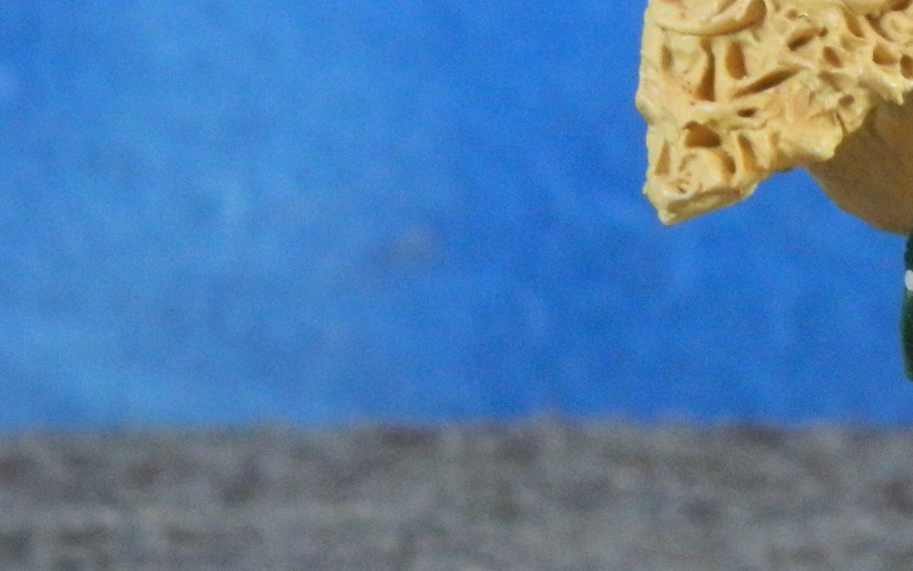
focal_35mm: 292
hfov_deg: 7.1
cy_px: 357
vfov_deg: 4.5
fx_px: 7267
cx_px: 1106
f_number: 4.5
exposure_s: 1/20
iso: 400
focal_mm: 18.6
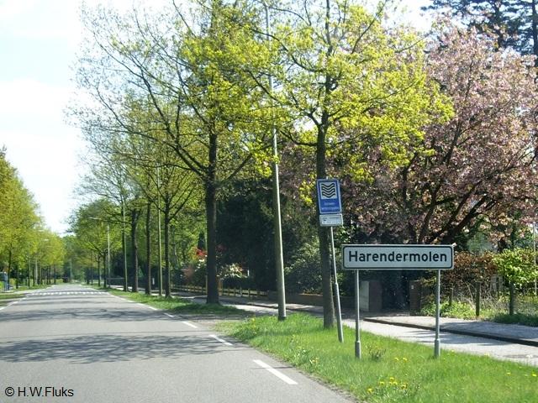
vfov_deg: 37.7
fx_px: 591
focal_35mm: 38
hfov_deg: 49.0
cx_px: 269
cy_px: 202
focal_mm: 7.9
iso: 64
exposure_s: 1/320
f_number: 2.8
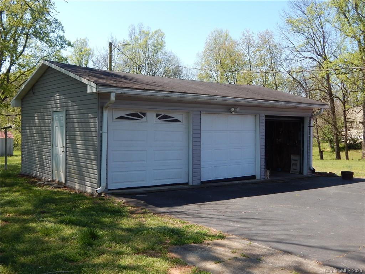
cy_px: 137
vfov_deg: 41.8
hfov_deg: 54.0
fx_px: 359
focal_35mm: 34
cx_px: 182
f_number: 3.3
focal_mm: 6.1
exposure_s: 1/640
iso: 125
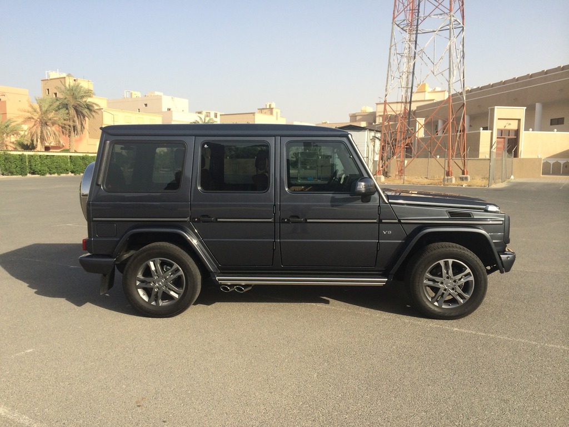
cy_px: 214
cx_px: 284
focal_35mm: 30
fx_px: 493
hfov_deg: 60.0
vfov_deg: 46.8
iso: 32
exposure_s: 1/1709
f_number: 2.2
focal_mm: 4.12
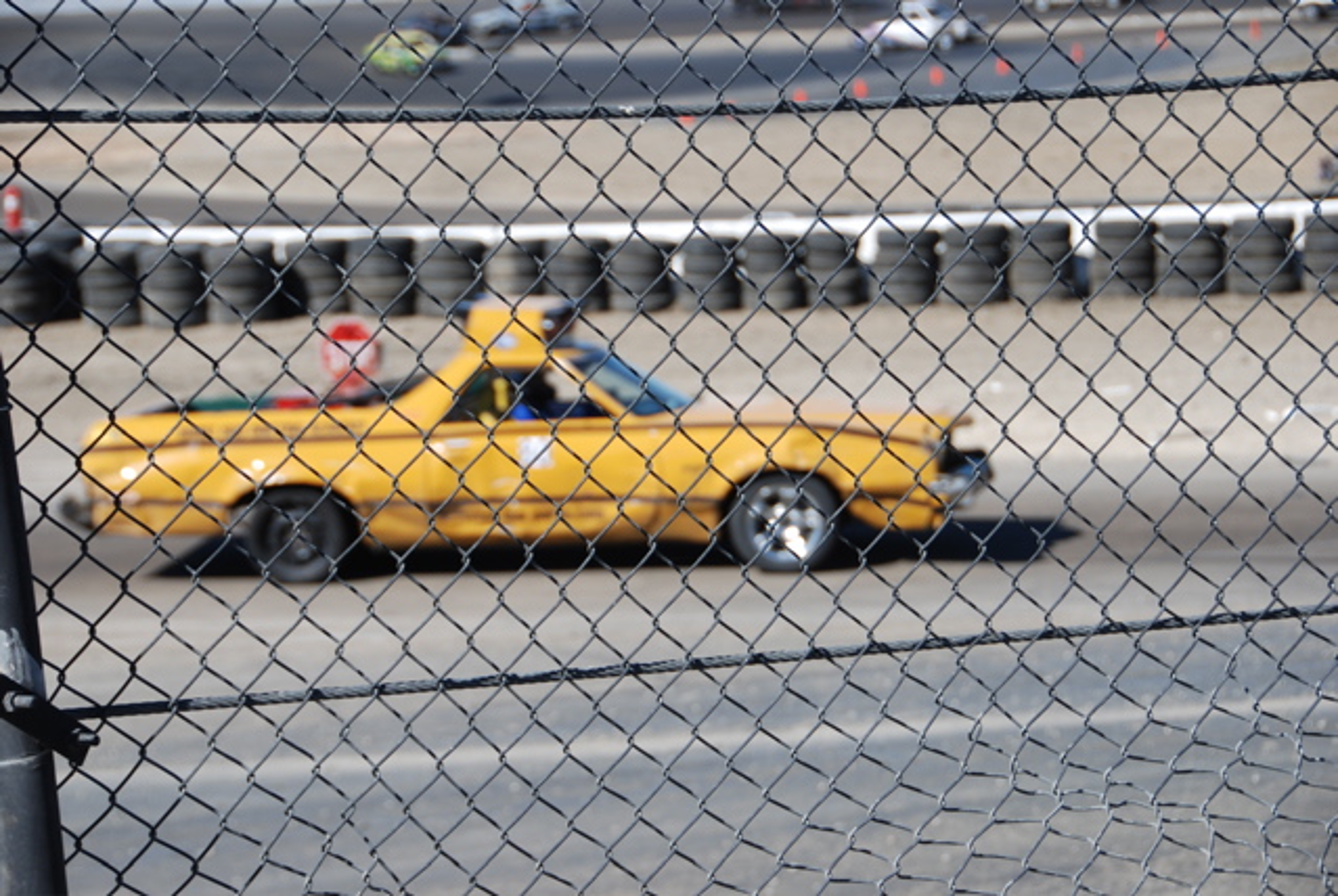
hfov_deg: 19.4
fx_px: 3908
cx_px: 669
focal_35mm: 105
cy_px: 448
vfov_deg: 13.1
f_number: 5.6
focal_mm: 70
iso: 110
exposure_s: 1/500
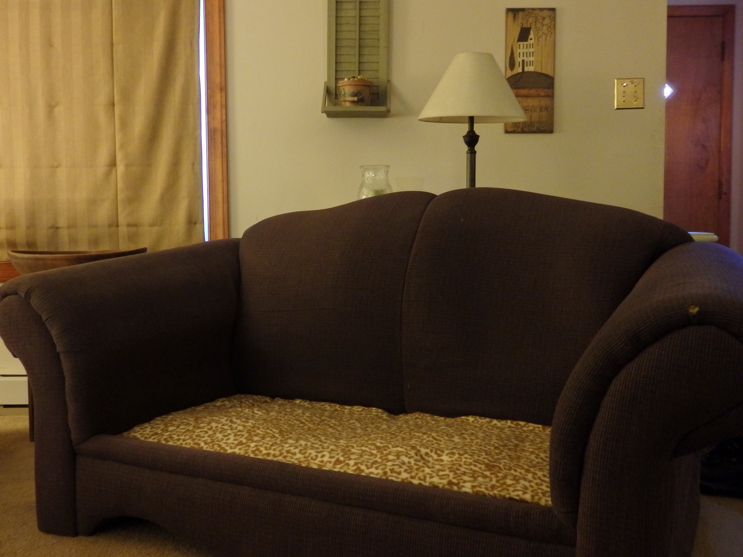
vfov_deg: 42.9
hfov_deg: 55.4
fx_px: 708
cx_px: 372
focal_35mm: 33
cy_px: 278
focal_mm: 6
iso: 800
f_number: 3.4
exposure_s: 1/10
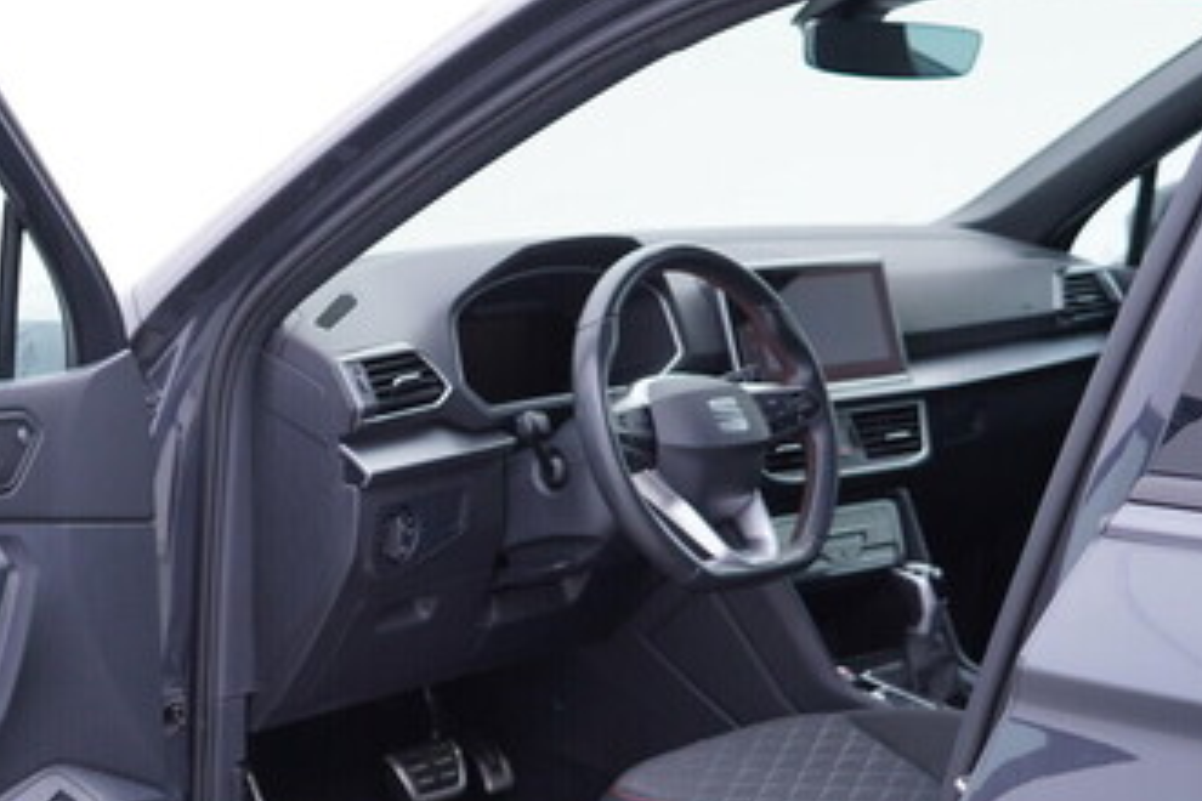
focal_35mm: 60
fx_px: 2003
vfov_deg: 22.4
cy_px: 592
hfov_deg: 32.6
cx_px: 270
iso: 125
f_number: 2.8
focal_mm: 24
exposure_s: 1/40
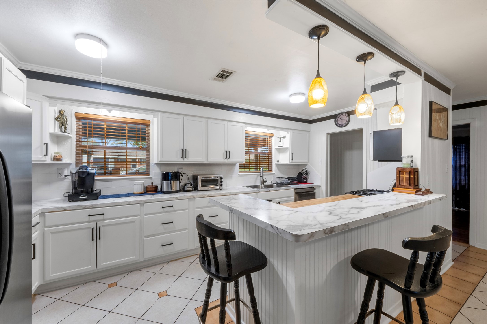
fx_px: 176
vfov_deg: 85.4
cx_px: 244
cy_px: 162
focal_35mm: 13
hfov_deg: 108.3
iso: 250
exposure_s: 4
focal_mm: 13
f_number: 9
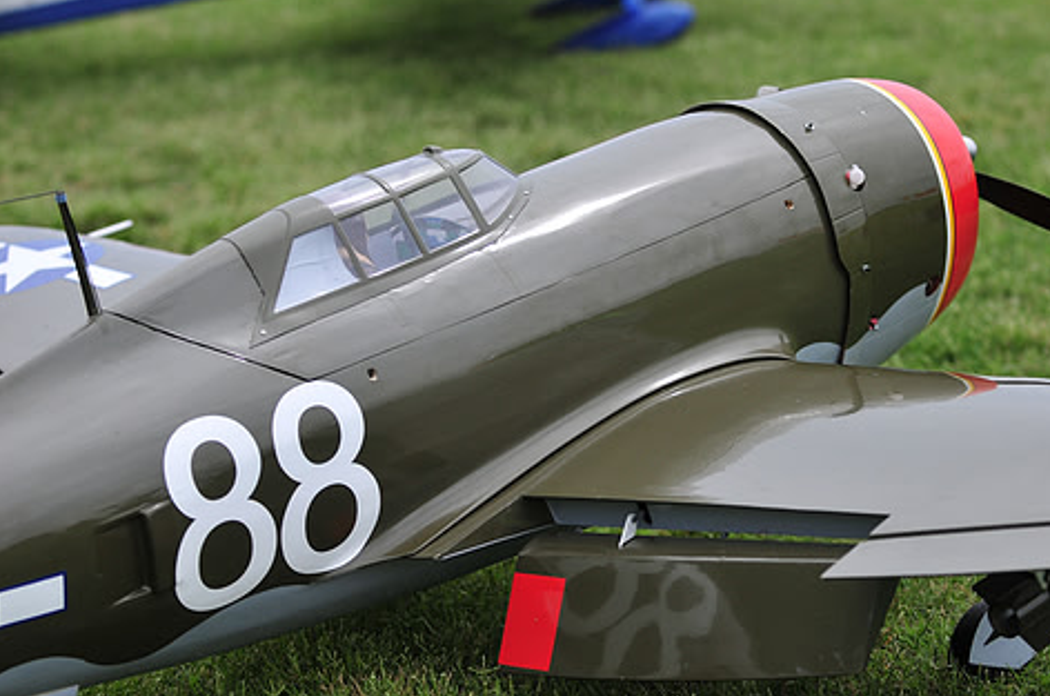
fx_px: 3756
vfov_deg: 10.6
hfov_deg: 15.9
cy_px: 344
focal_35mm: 129
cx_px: 623
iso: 200
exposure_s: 1/2500
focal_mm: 70
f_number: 2.8
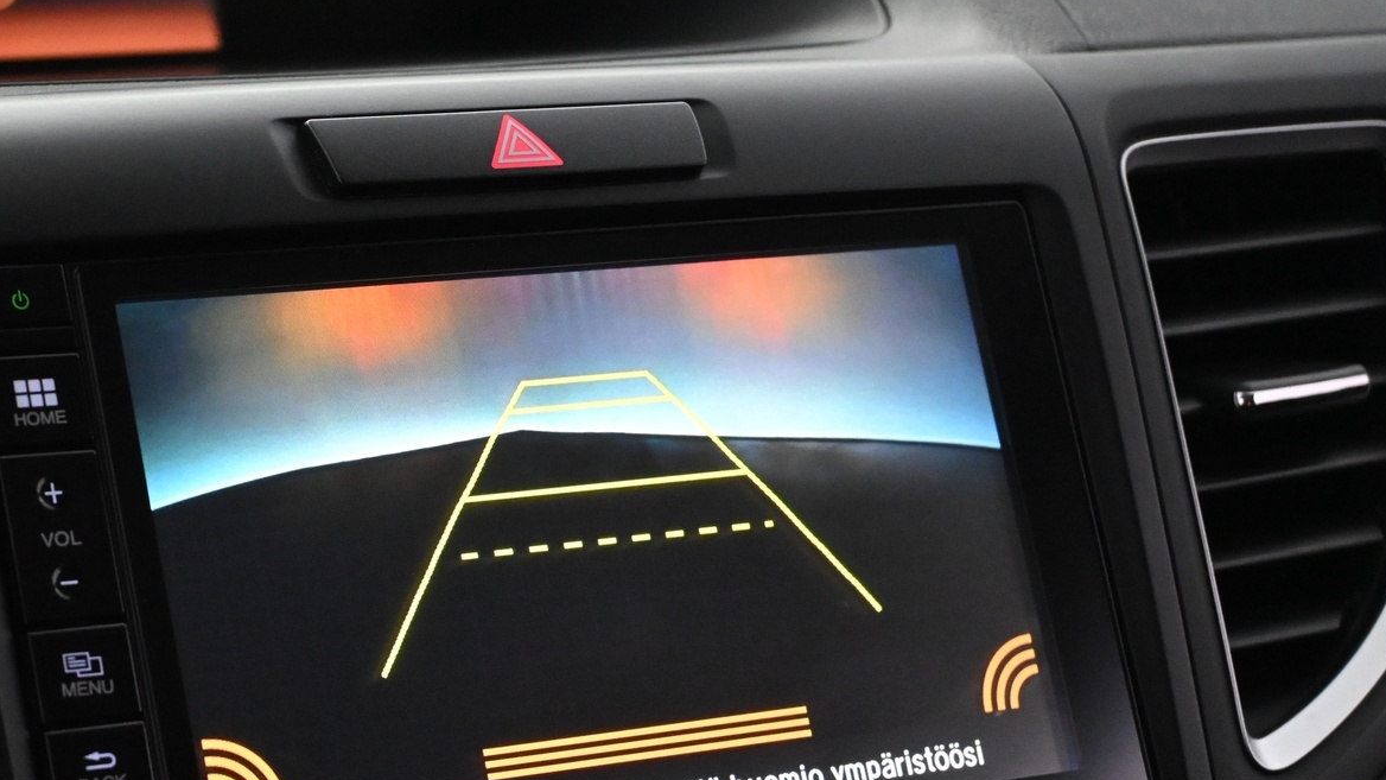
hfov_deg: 22.7
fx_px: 3445
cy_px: 560
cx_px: 504
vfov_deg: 12.9
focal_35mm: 94
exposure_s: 1/60
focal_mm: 43
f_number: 6
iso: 5600
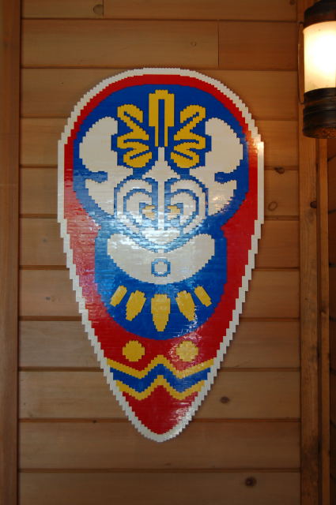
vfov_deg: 37.9
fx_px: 737
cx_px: 168
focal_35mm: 52
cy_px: 252
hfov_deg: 25.7
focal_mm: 35
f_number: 4.8
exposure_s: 1/60
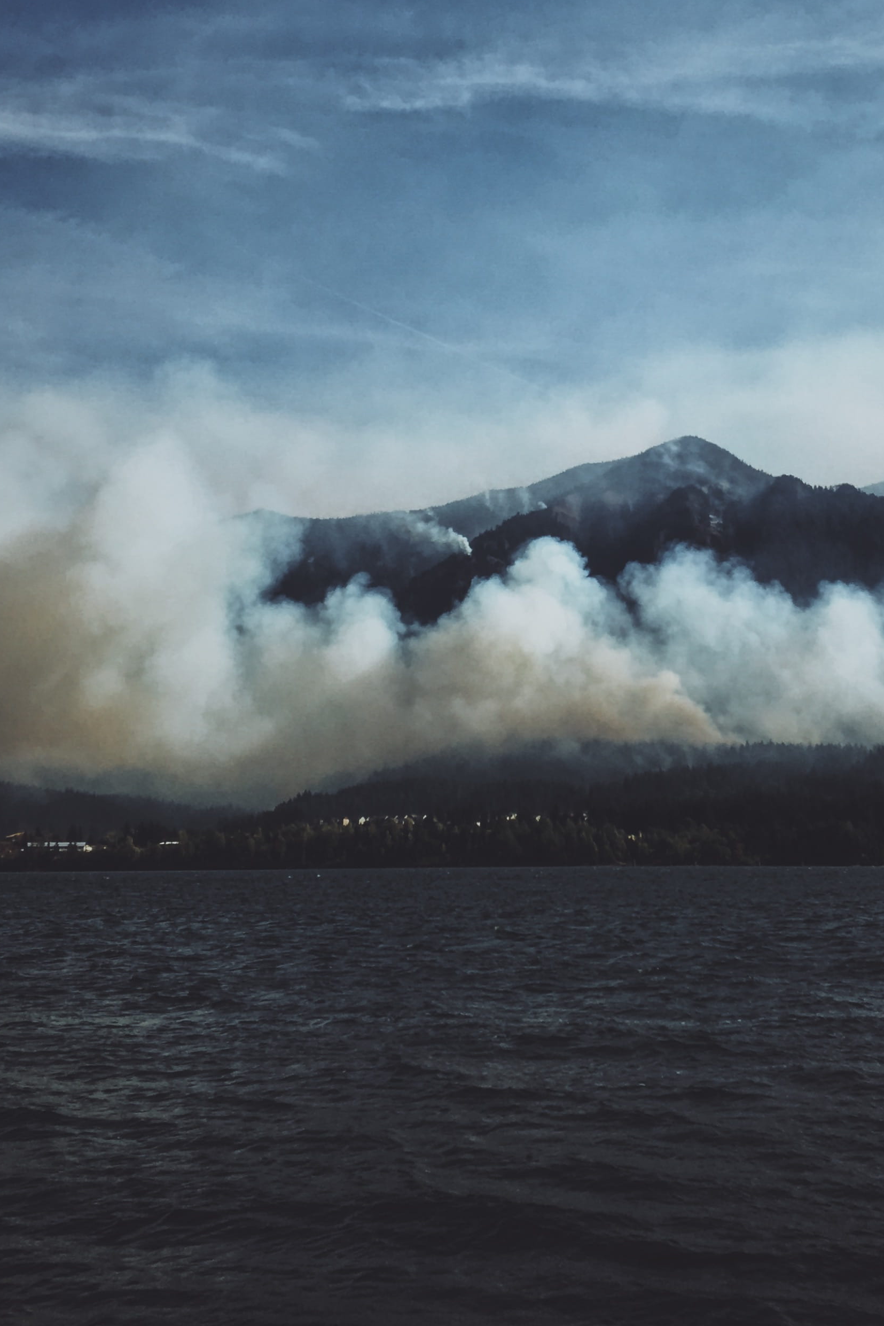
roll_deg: +1.2
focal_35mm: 49
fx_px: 1804
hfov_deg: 27.3
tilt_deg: +16.2
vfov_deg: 39.4
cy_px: 353
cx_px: 631
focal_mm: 4.15
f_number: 2.2
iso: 25
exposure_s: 1/2079
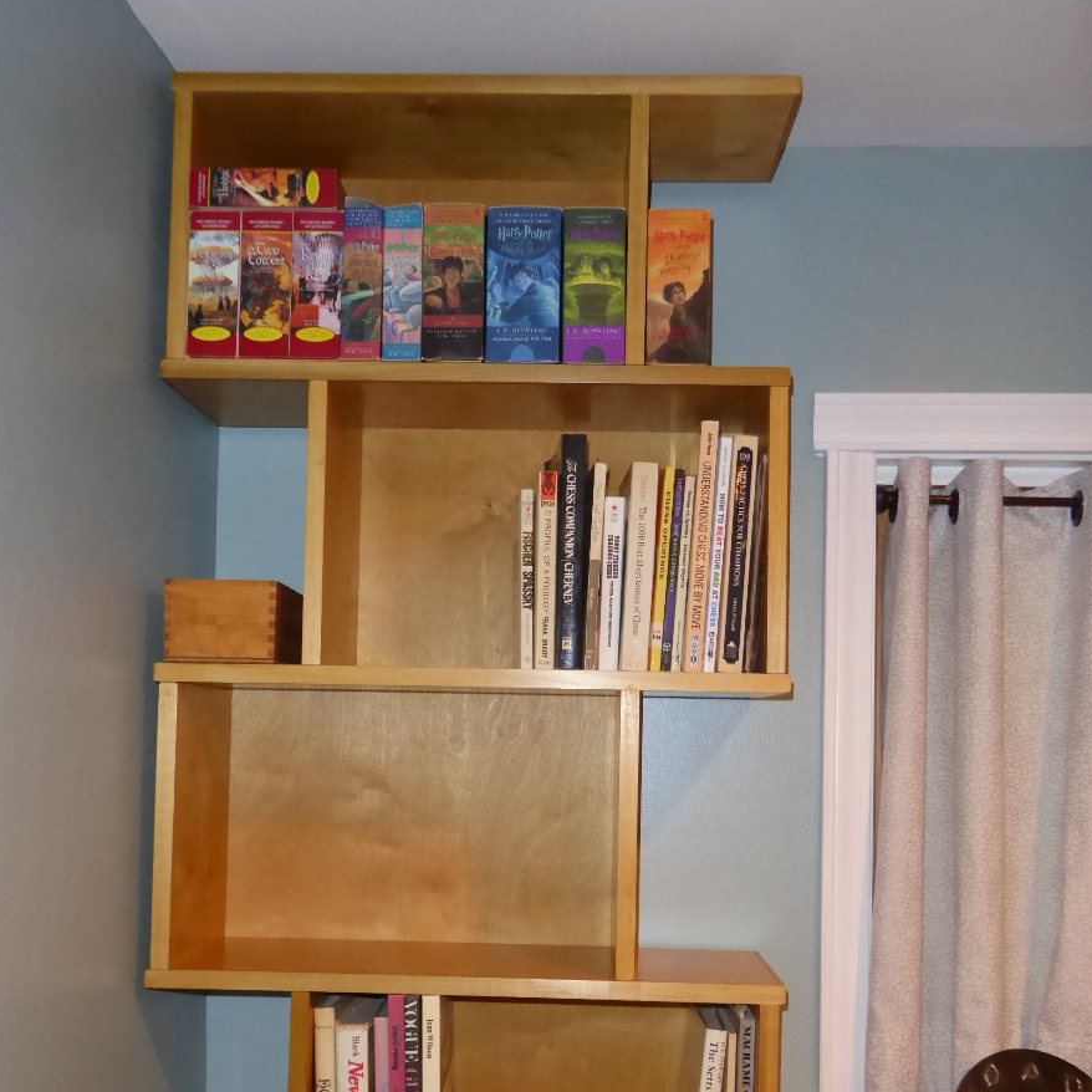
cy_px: 701
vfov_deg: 43.4
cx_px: 544
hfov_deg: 43.9
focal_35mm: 38
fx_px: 1356
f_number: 3.5
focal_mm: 5.4
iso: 800
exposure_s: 1/60
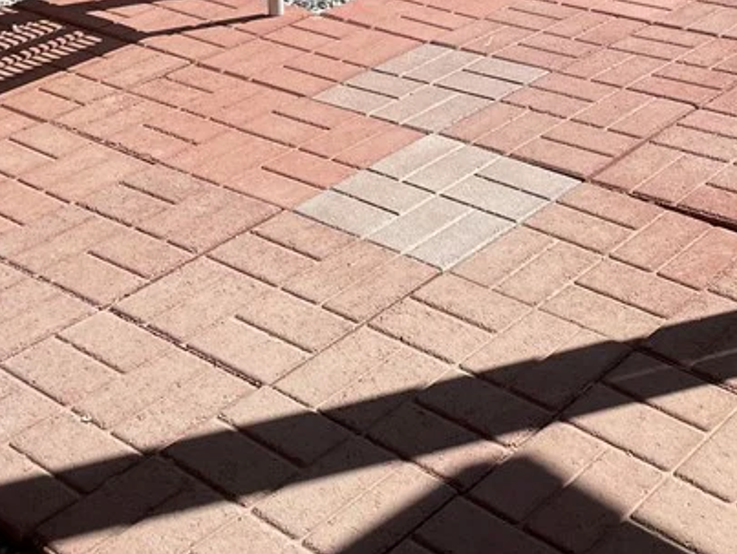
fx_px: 1406
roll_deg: +5.0
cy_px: -37
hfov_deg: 28.9
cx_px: 547
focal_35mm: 66
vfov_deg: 21.3
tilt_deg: -16.4
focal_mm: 4.2
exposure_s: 1/6135
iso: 50
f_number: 1.6
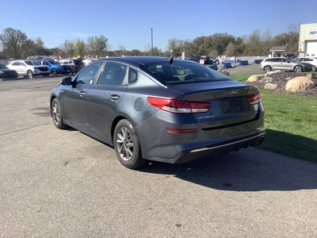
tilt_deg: -13.6
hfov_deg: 58.4
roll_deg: +0.6
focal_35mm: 31
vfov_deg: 45.4
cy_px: 119
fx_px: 284
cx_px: 158
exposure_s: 1/1006
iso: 25
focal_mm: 3.3
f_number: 2.4
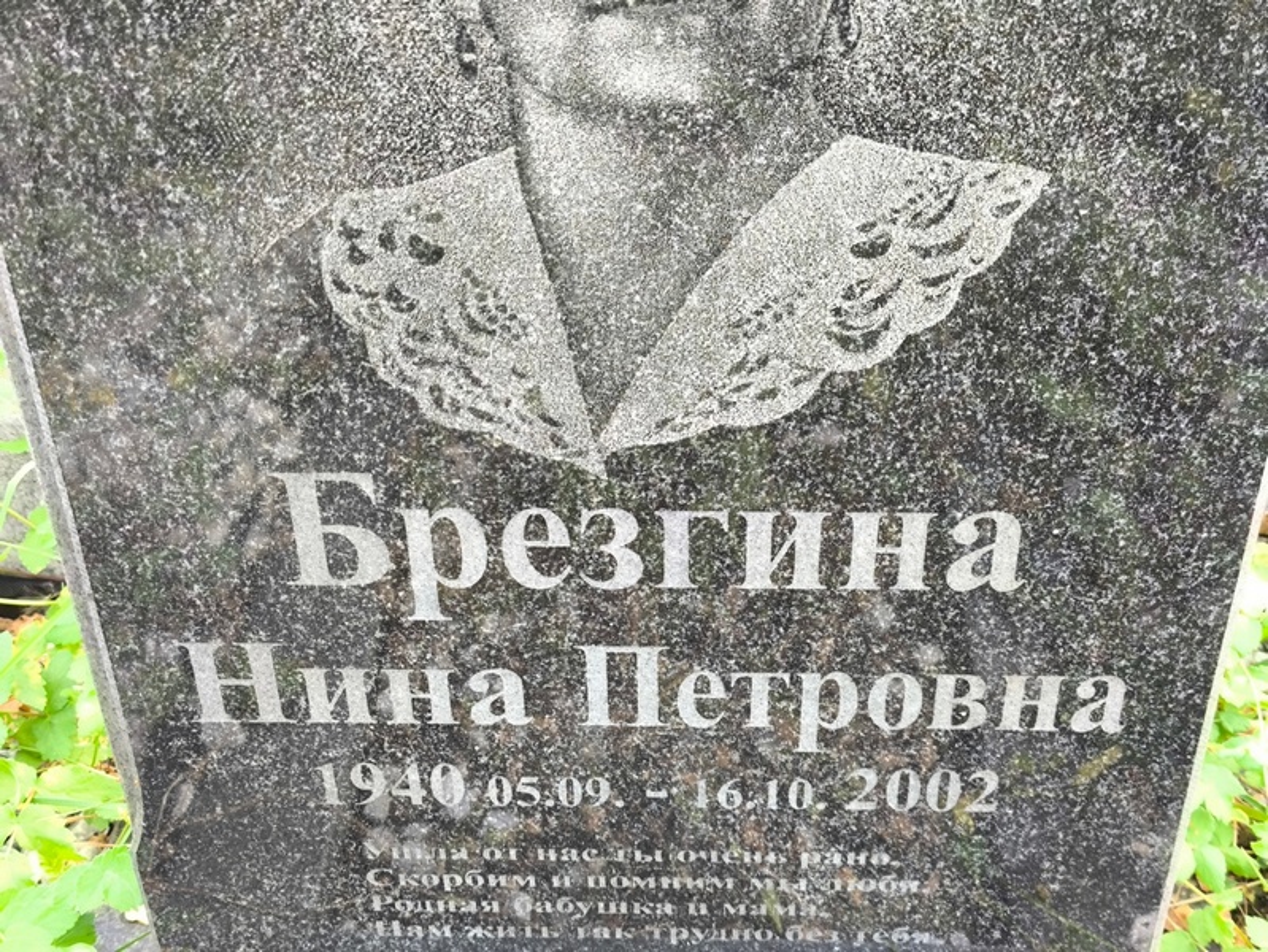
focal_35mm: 50
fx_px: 1832
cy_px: 476
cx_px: 634
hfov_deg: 38.2
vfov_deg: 29.1
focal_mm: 4.71
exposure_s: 1/60
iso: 80
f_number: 1.7
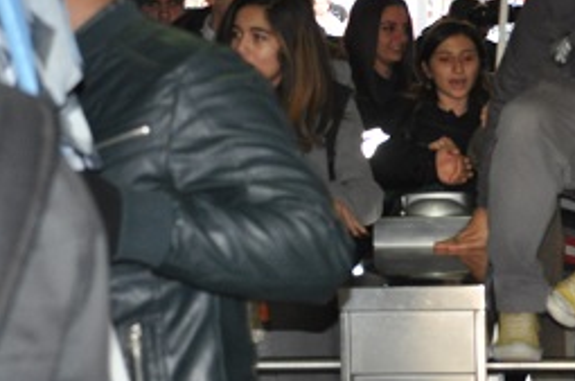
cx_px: 277
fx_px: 2025
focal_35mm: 127
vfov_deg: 10.7
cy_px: 99
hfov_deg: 16.2
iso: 800
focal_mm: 36
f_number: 5
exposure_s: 1/60
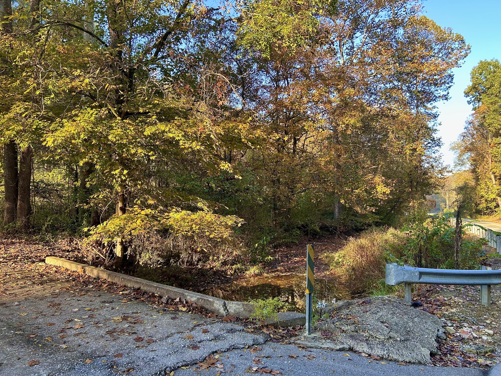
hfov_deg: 67.3
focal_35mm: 26
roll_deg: +0.7
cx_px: 250
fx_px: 376
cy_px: 188
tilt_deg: +2.3
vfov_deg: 53.1
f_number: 1.5
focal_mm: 5.7
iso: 40
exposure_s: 1/191
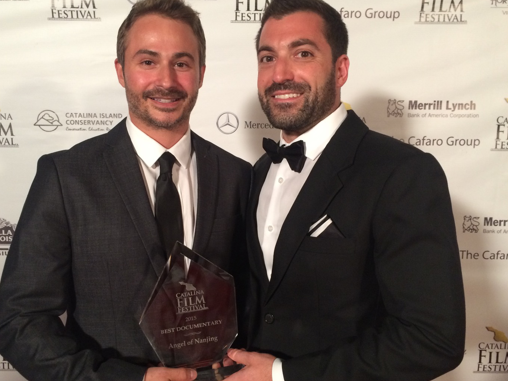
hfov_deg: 53.9
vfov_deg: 41.8
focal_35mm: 34
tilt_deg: -11.0
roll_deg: -1.9
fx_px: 499
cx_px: 233
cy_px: 185
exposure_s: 1/30
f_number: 2.2
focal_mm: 4.15
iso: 200
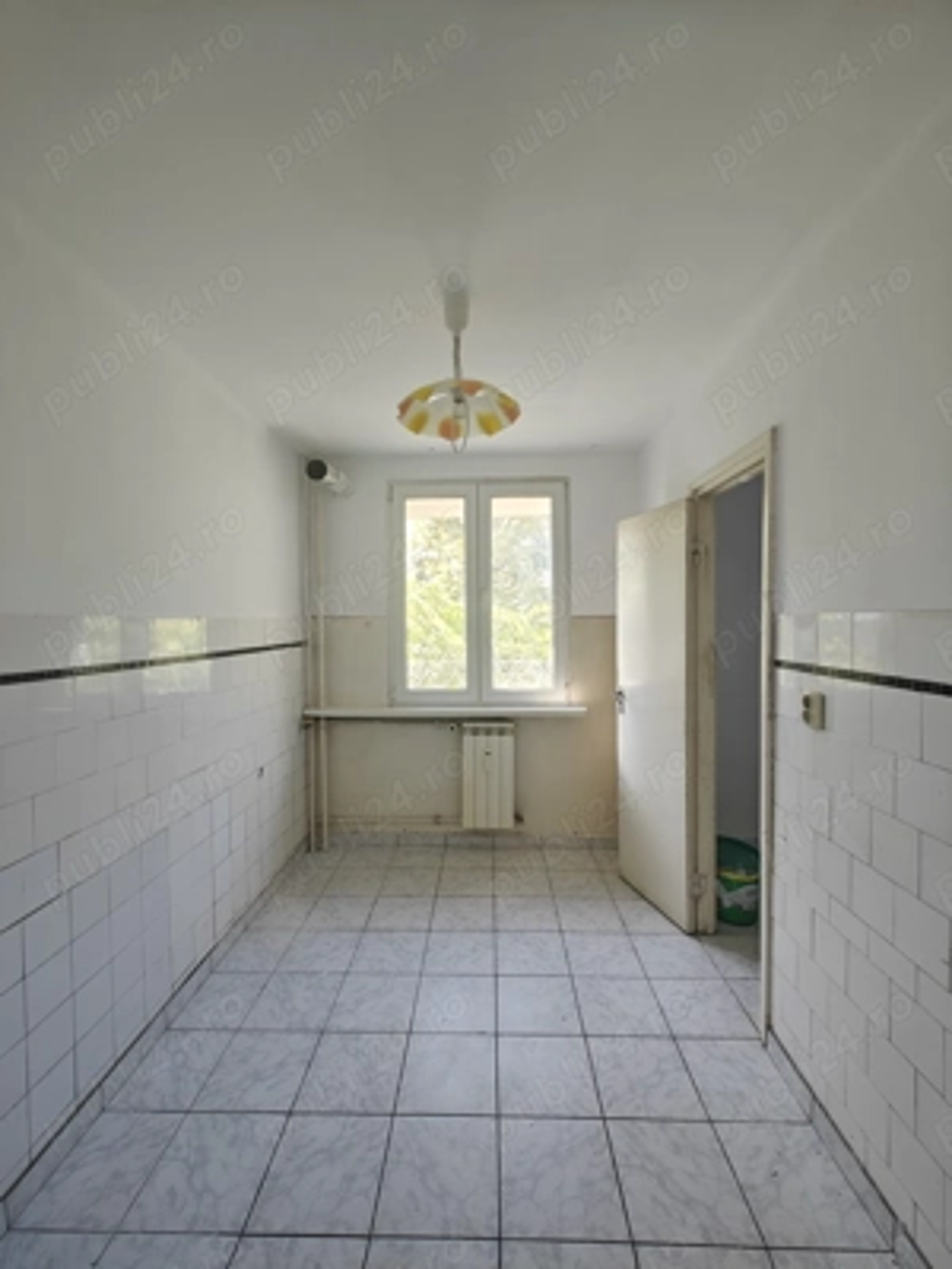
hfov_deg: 85.7
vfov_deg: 102.1
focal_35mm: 14
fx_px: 513
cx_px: 476
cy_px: 634
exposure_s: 1/52
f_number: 2.2
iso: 80
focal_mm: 2.59
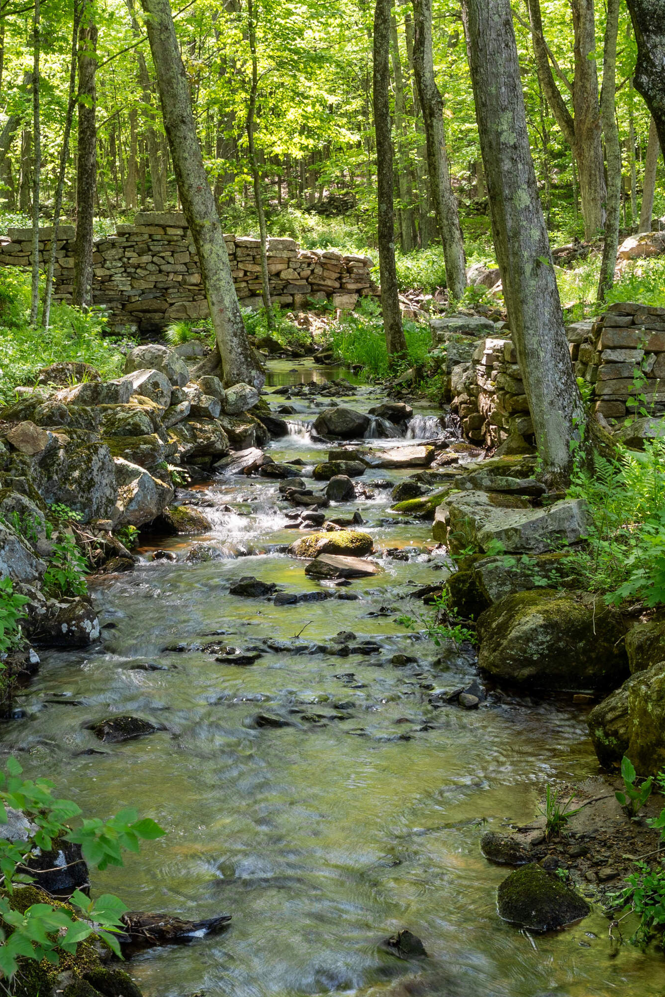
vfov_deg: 31.4
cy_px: 501
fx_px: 1773
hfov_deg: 21.2
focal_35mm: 64
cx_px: 302
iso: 100
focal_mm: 28
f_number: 14
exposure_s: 1/1.25
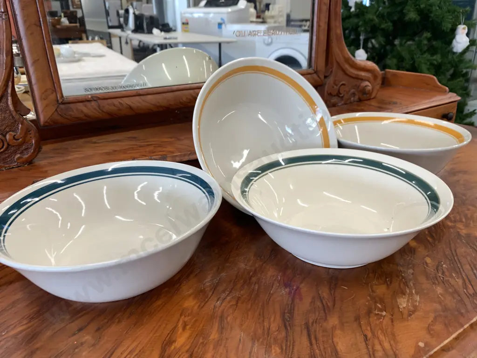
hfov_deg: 67.3
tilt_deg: -22.7
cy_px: 179
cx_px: 238
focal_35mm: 26
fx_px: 358
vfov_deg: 53.1
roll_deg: +0.3
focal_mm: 4.25
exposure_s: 1/100
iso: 50
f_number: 1.8
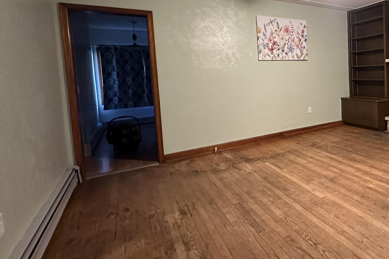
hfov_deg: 65.9
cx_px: 320
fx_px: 259
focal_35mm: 24
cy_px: 89
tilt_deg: -3.8
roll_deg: +2.6
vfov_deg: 52.2
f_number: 2.2
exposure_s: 1/60
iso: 1000
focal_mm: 2.22
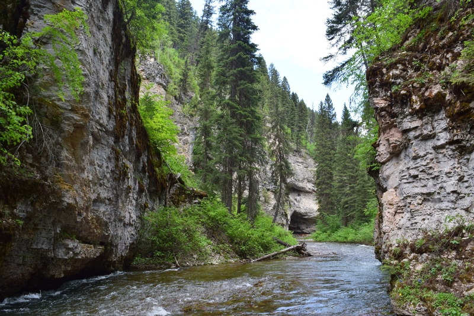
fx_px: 355
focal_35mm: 27
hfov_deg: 67.4
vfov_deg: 47.9
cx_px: 237
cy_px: 158
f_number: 9
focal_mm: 18
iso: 400
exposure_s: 1/125
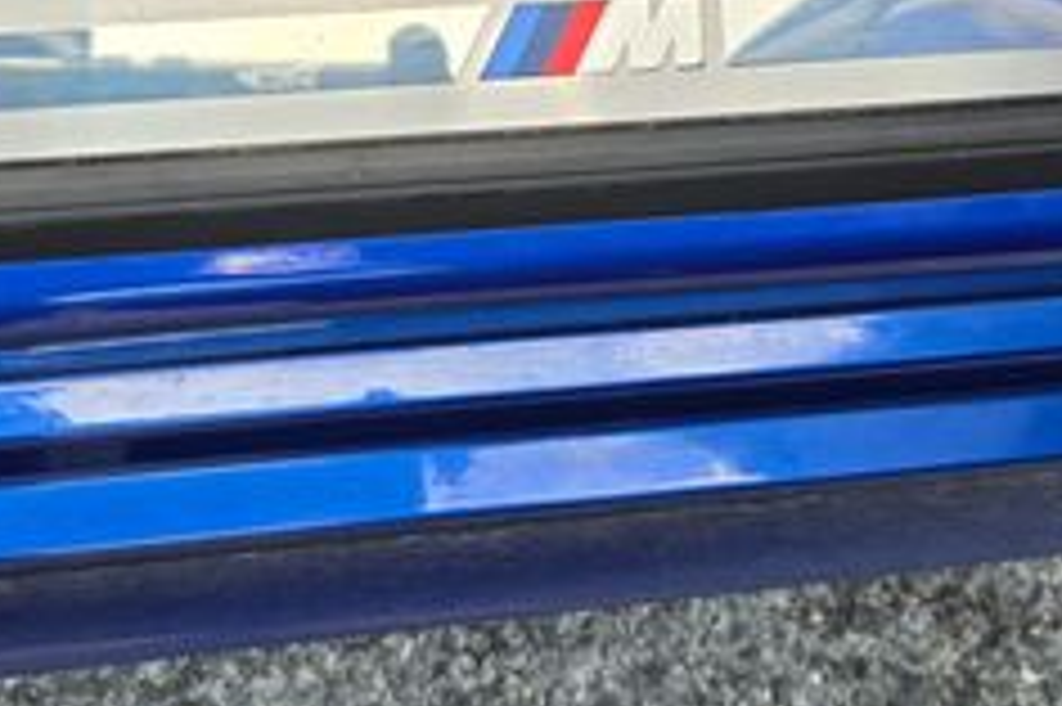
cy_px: -13
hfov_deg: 30.8
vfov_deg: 20.2
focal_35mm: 65
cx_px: 396
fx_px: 1916
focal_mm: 6.3
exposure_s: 1/210
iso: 12
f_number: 1.7
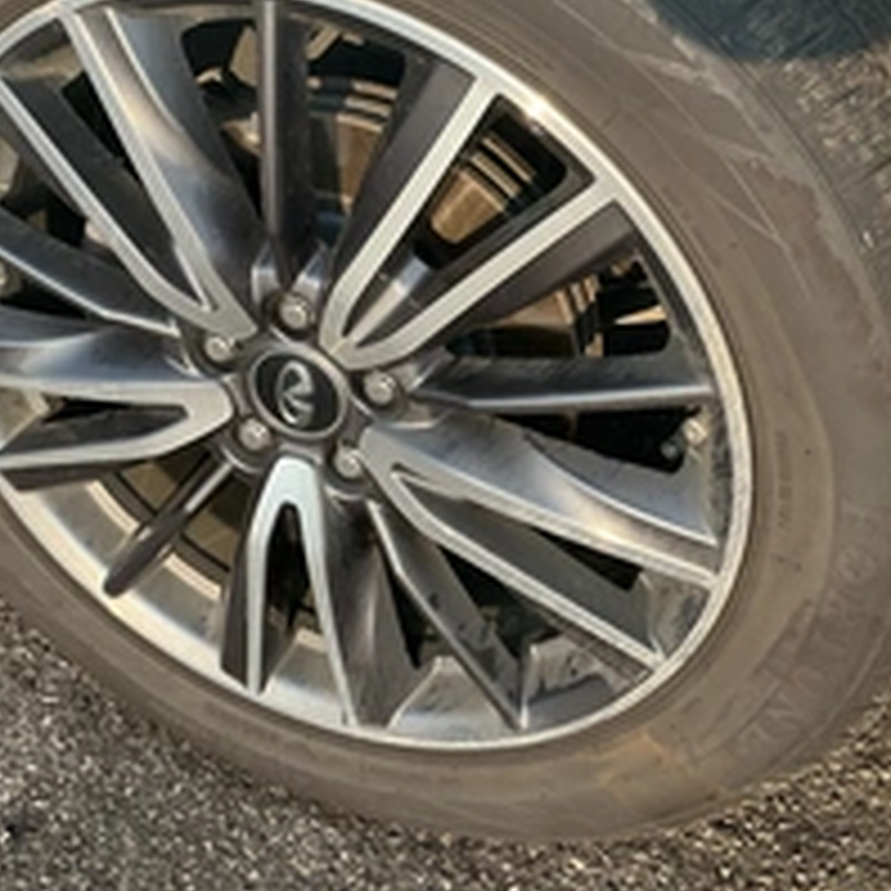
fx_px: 1456
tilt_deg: -36.0
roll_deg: -4.5
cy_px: 302
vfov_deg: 33.7
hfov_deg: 33.8
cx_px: 324
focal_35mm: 50
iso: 25
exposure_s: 1/358
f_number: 1.8
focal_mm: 3
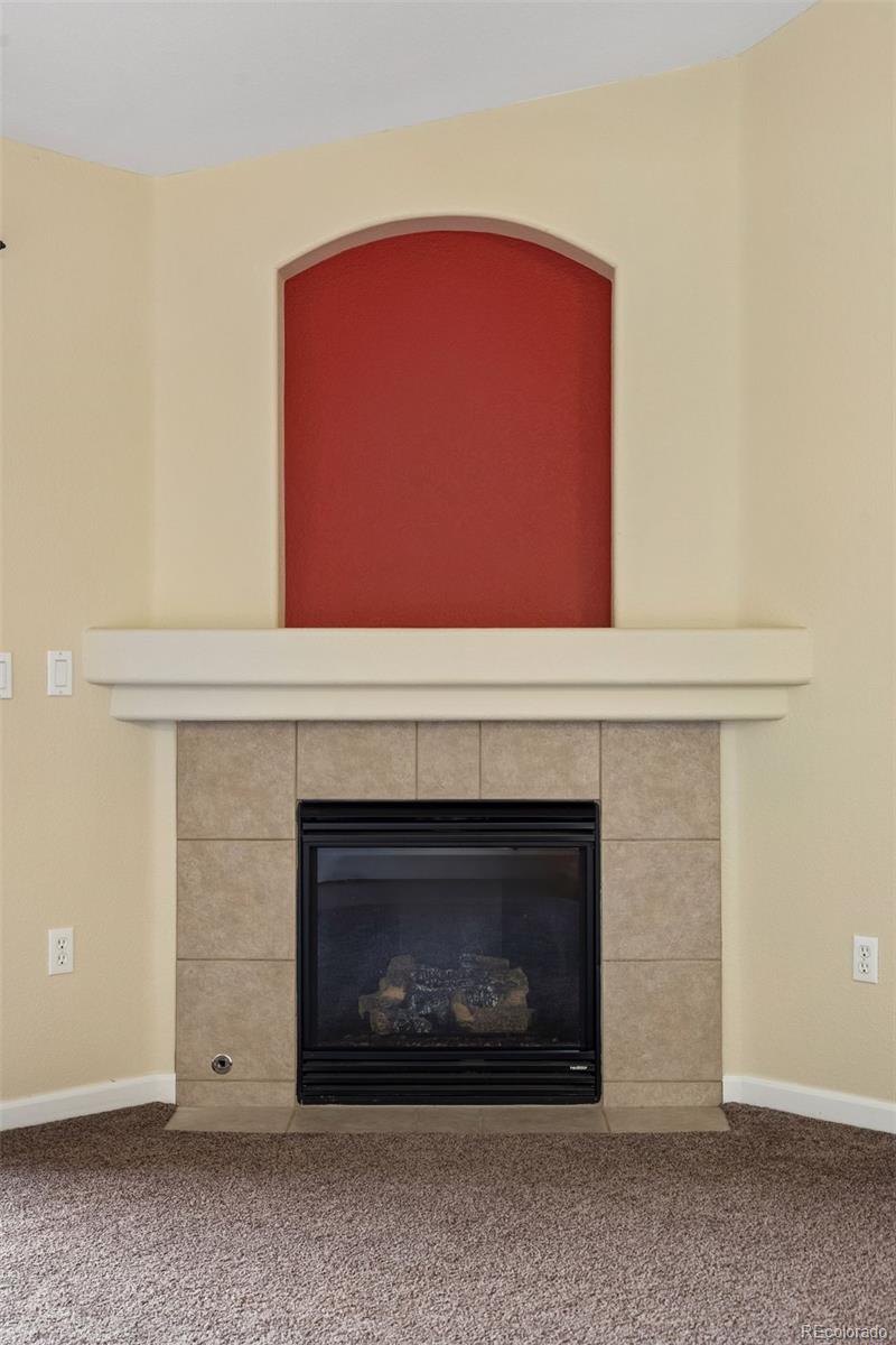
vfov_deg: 44.5
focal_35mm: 44
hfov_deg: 30.5
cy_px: 672
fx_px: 1643
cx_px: 448
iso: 400
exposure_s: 1/5
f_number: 8
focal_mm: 44
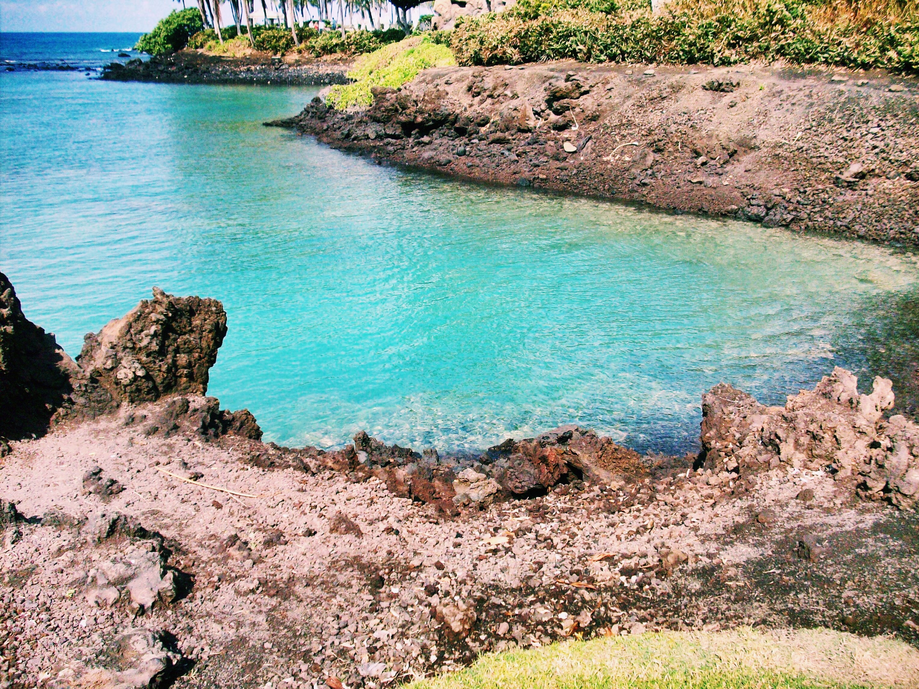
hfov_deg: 50.1
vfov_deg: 38.7
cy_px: 344
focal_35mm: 37
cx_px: 460
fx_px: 982
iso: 200
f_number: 2.8
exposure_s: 1/1401
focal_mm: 6.2
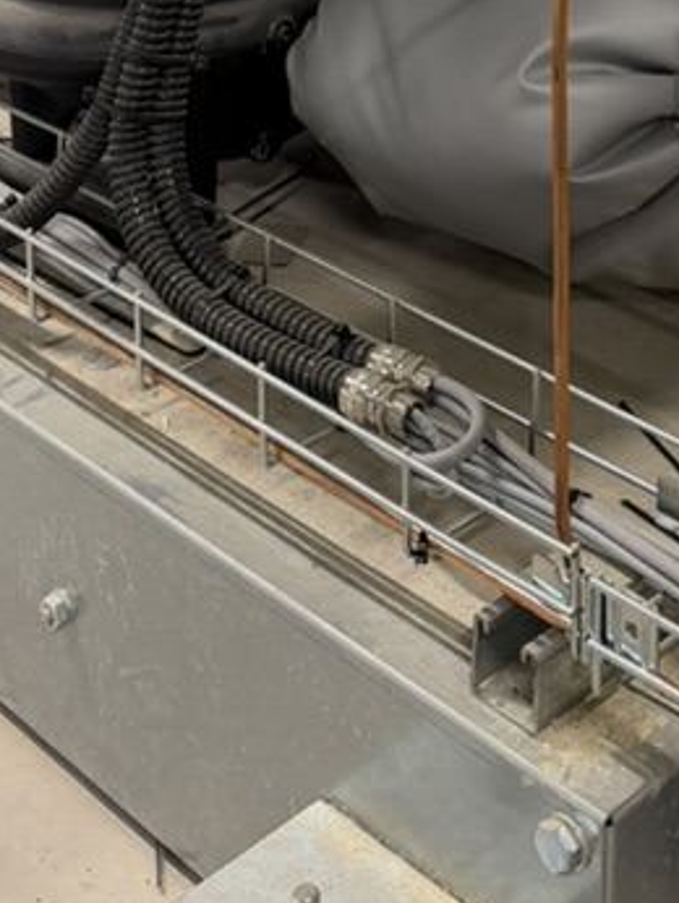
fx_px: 1855
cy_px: -339
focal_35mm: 71
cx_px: 454
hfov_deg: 20.7
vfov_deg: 23.5
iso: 200
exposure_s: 1/71
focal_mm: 6.76
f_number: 1.78
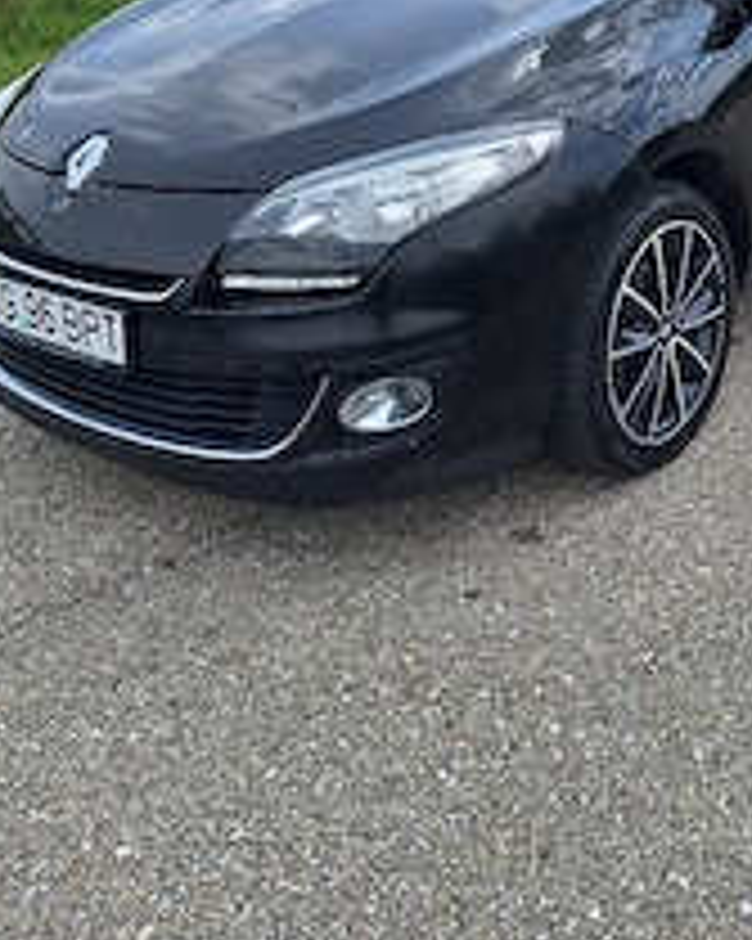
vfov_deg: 40.4
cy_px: 135
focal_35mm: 43
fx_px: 1197
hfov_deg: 34.1
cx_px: 576
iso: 40
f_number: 1.8
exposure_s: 1/5000
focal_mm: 5.54
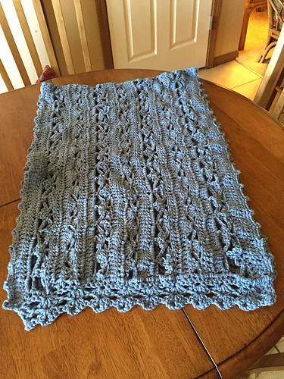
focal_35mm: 29
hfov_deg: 48.2
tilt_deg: -45.8
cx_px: 142
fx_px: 317
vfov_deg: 61.7
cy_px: 190
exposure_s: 1/17
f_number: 2.2
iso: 250
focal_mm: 4.15
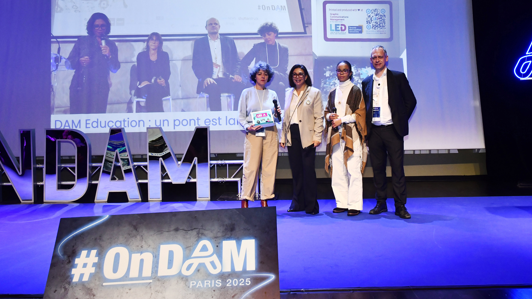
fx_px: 494
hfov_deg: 56.6
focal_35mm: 35
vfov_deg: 33.5
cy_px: 110
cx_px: 281
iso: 1250
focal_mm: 20
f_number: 5.6
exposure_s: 1/100
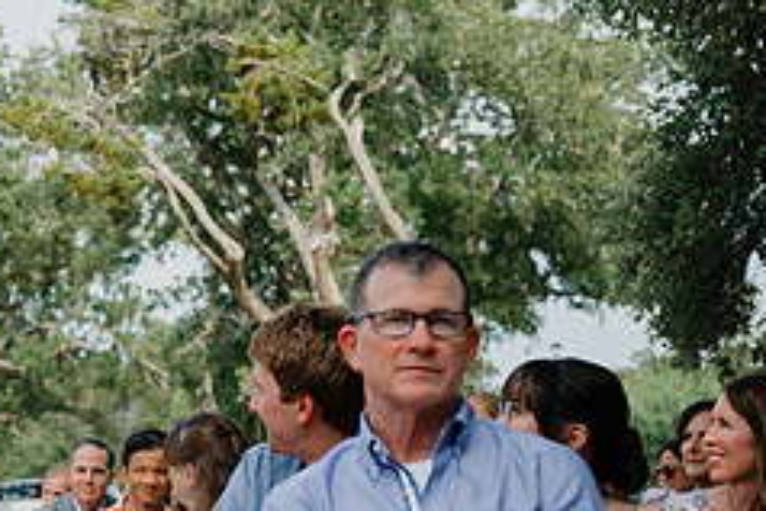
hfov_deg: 15.4
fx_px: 2746
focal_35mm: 129
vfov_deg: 10.6
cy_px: 468
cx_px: -93
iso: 64
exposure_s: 1/500
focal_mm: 53
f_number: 3.5
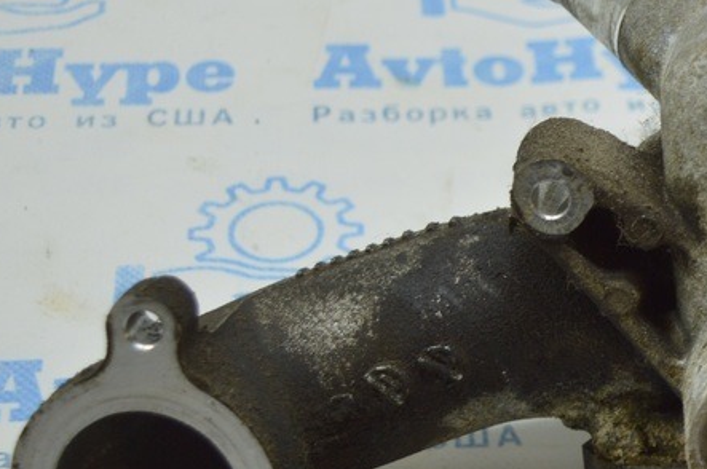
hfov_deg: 17.0
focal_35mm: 118
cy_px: 286
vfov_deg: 11.6
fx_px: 2314
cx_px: 717
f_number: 4.5
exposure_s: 1/60
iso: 400
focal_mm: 34
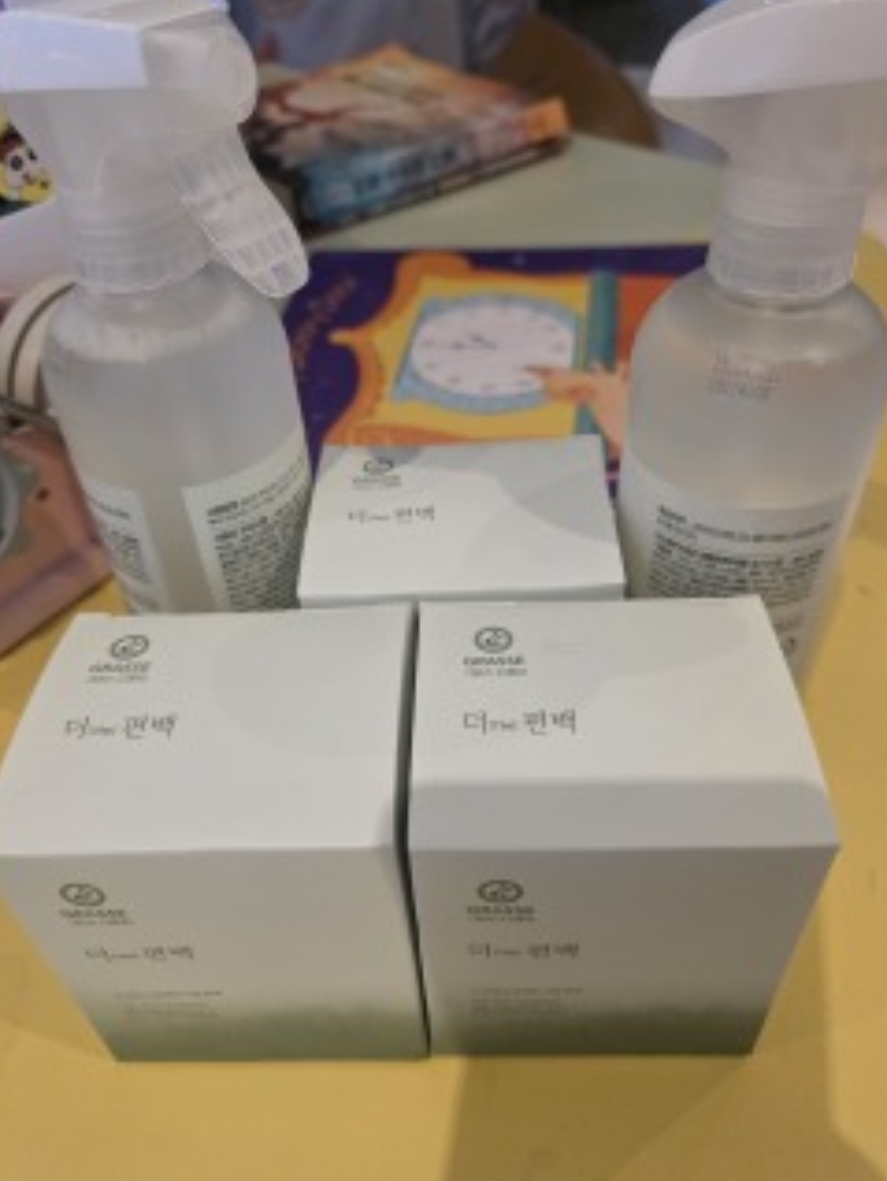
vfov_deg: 67.2
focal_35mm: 26
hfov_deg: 53.1
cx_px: 464
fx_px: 887
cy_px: 557
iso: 1000
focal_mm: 6.3
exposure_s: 1/120
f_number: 1.7
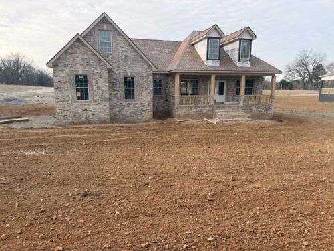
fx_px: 232
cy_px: 126
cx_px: 167
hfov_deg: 71.6
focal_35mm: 24
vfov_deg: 56.8
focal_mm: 6.76
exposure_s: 1/2053
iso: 80
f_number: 1.78
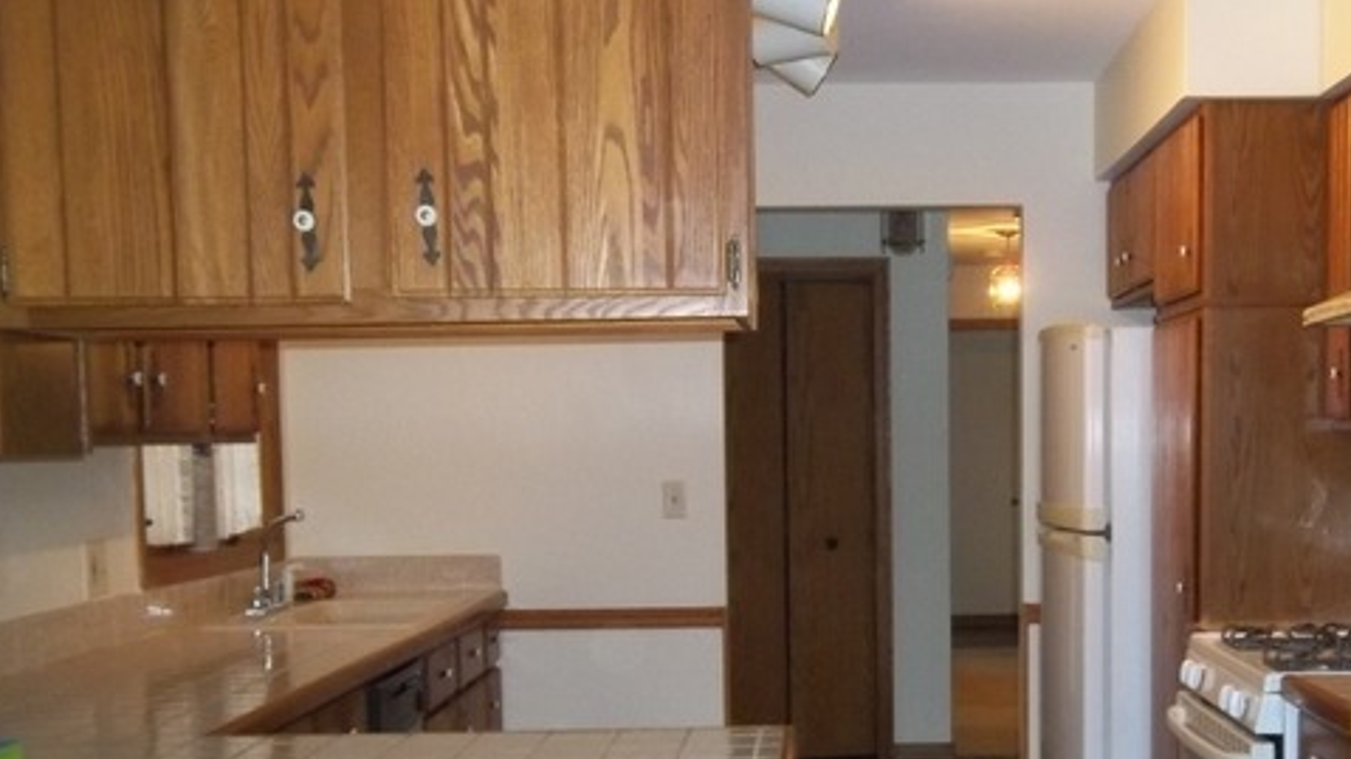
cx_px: 838
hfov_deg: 40.3
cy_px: 601
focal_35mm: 51
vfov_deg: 23.2
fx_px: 1826
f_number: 3.86
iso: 320
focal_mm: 6.17
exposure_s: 1/40
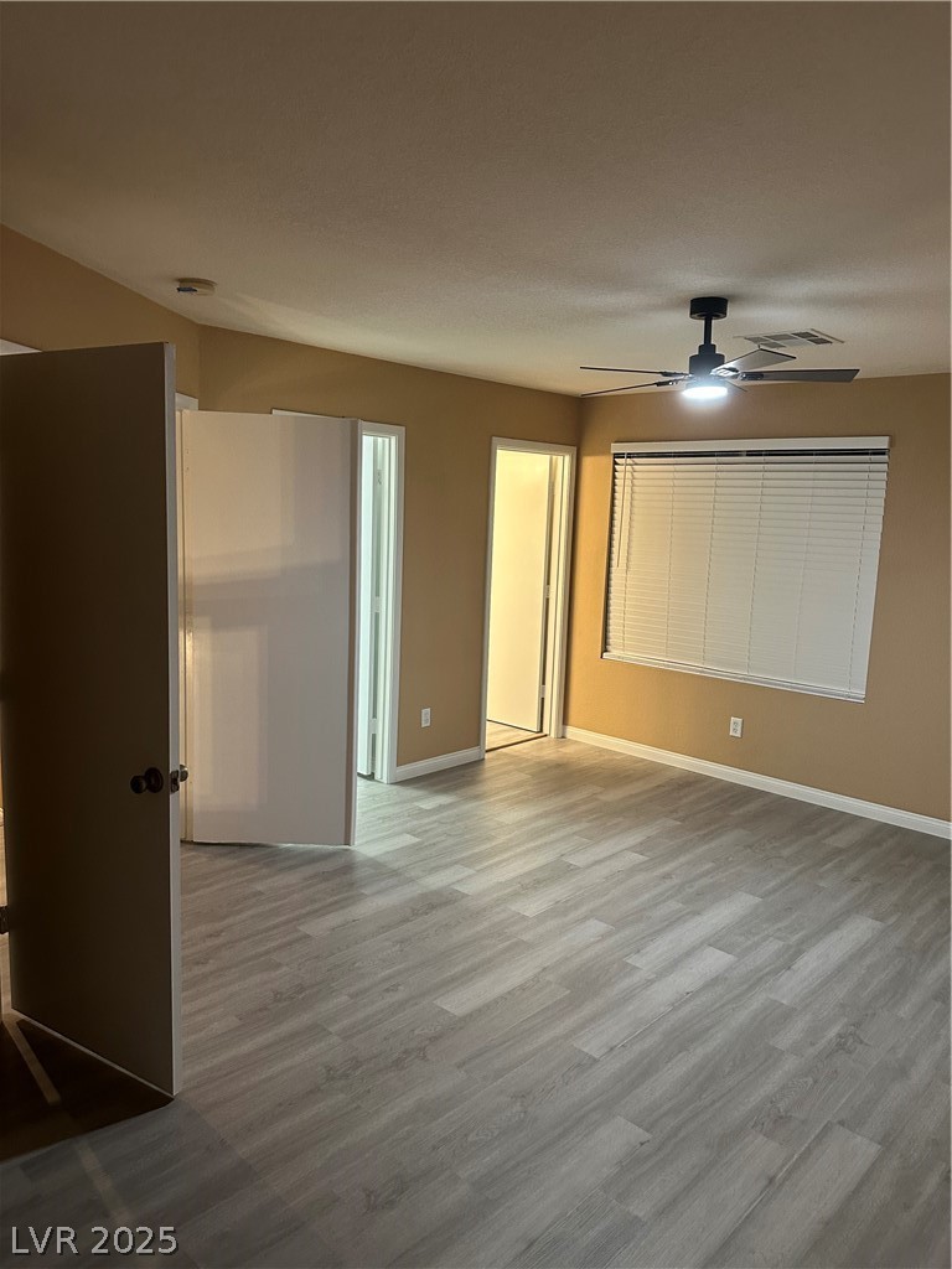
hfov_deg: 56.8
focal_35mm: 24
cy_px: 634
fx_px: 880
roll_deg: -3.1
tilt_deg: -8.2
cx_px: 476
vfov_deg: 71.6
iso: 400
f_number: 1.78
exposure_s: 1/60
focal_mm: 6.86
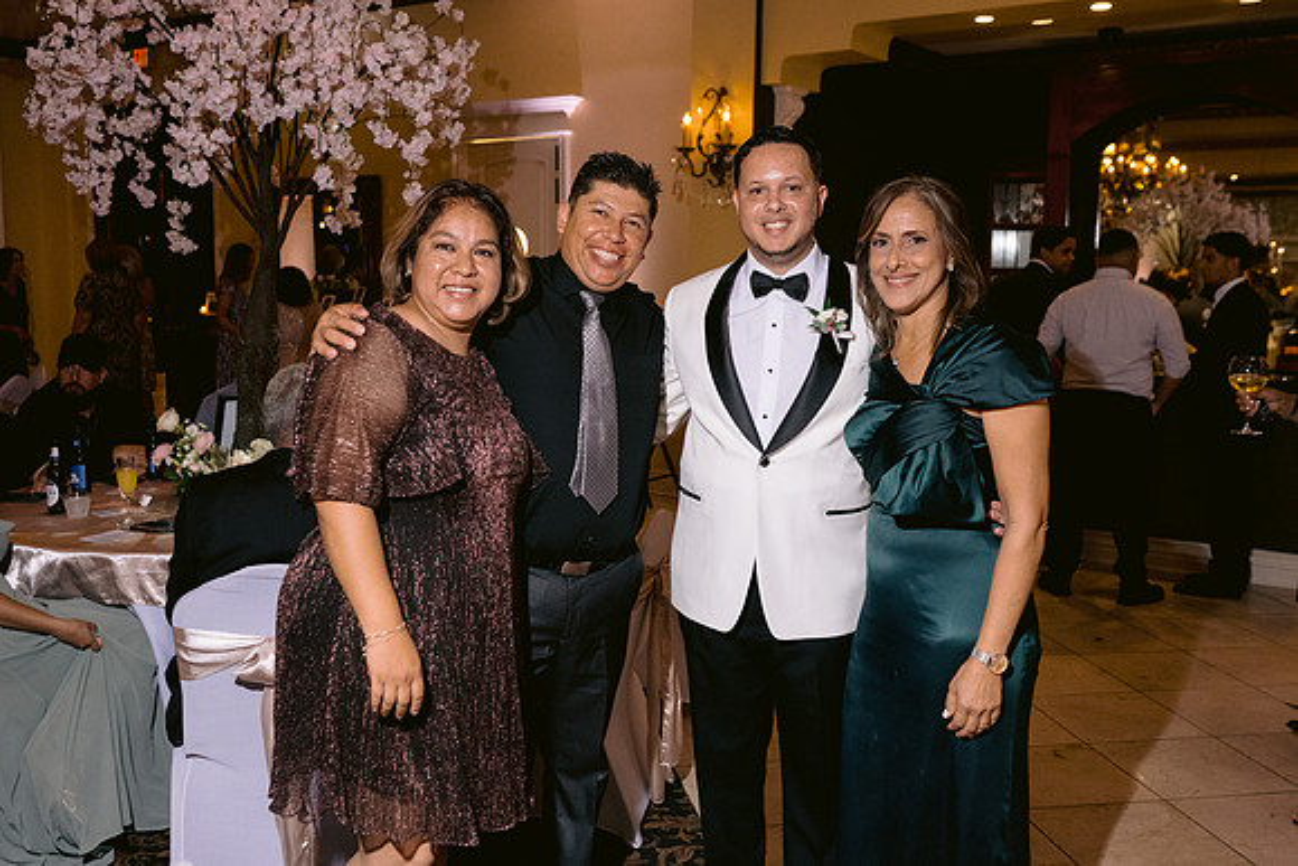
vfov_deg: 36.5
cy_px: 423
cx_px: 639
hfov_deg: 52.6
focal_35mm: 36
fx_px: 1313
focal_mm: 35
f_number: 4
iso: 1600
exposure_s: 1/160
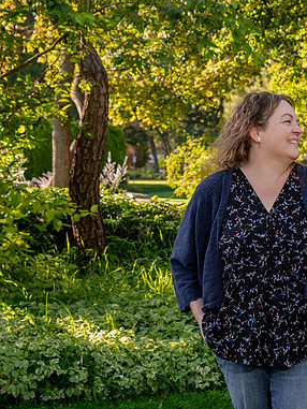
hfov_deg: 14.1
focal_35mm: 103
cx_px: 339
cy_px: 182
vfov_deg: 19.1
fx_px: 1217
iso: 500
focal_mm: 62
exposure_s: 1/160
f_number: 8
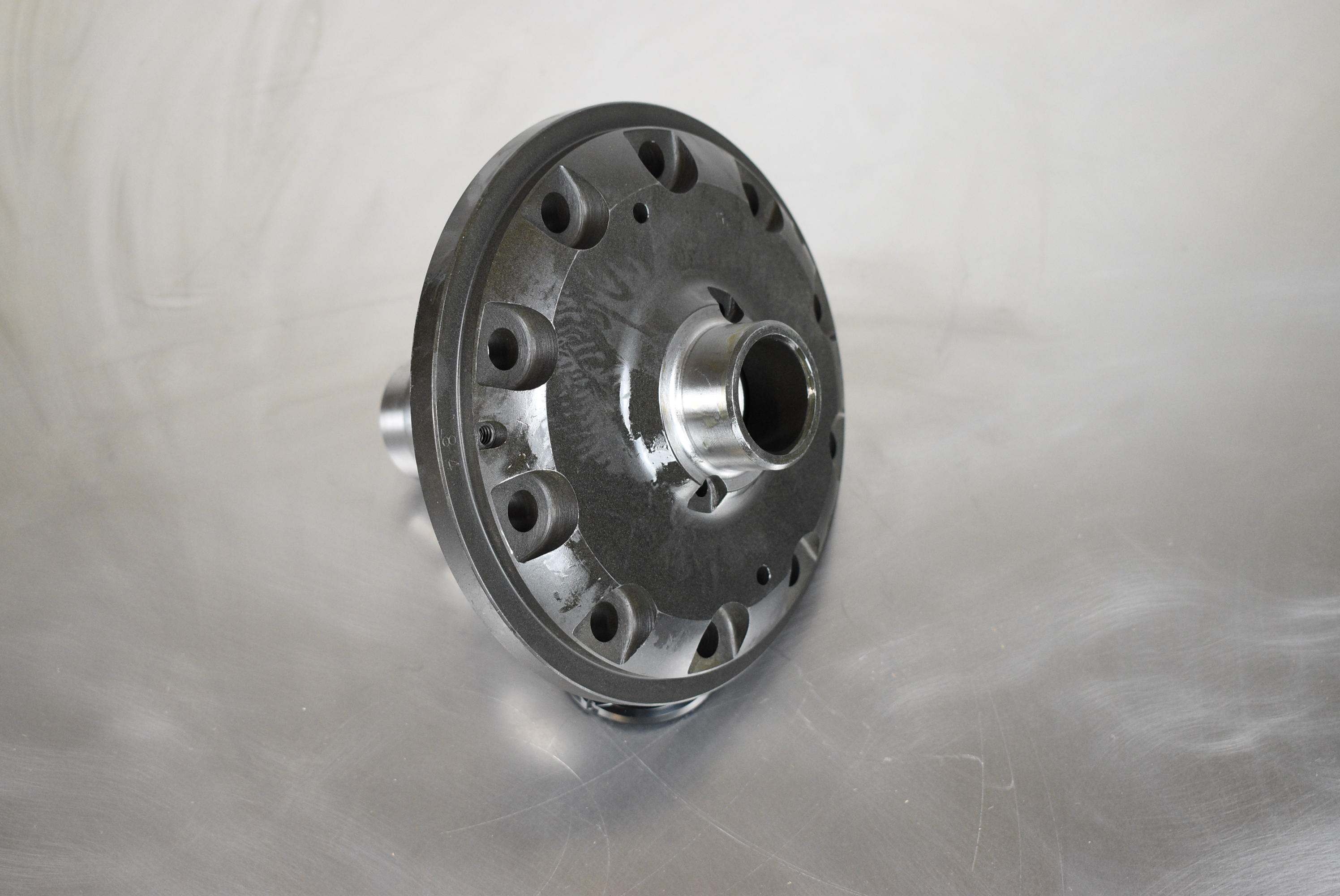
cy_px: 448
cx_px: 670
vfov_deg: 26.5
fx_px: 1900
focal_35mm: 51
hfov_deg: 38.9
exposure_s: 1/125
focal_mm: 34
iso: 1250
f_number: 5.6
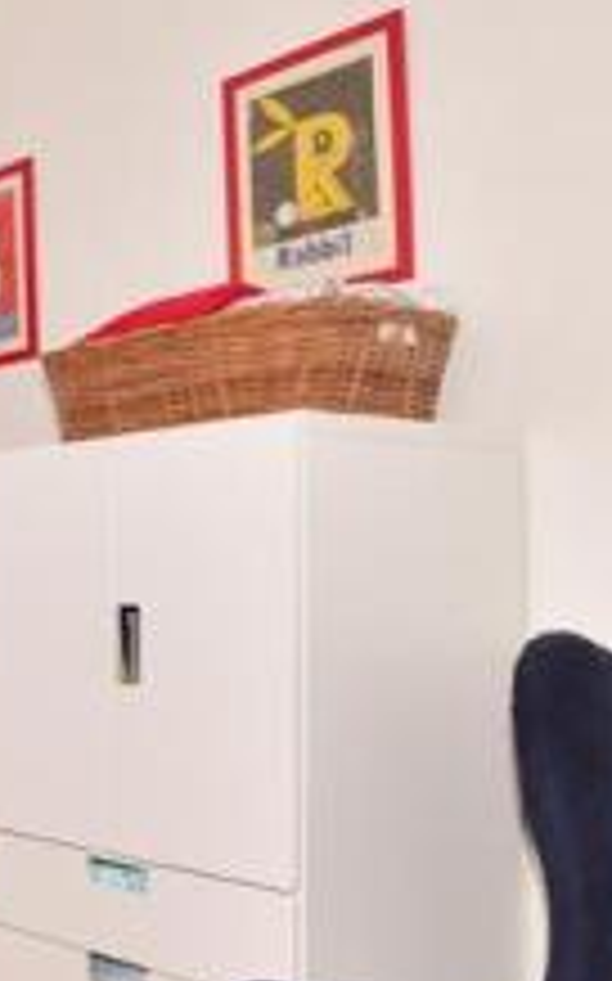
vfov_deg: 43.3
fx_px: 1229
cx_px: -454
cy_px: 578
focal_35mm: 46
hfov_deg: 20.7
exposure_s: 1/200
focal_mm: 10
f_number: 10
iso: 400
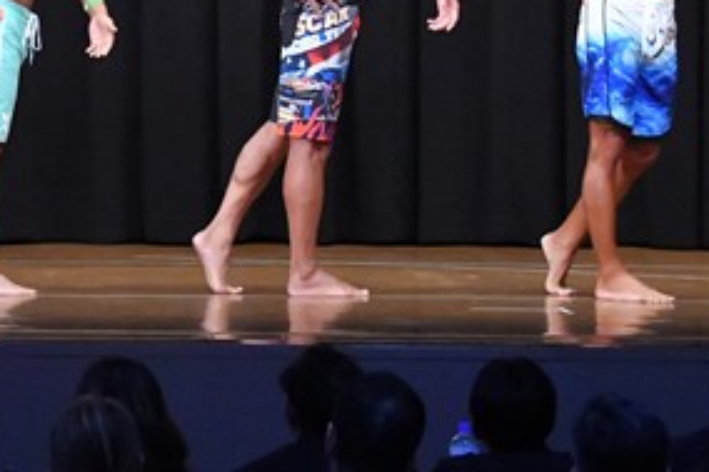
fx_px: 5806
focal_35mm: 295
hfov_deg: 7.0
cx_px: 74
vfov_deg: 4.7
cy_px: 77
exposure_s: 1/400
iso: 8000
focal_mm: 72
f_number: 5.6
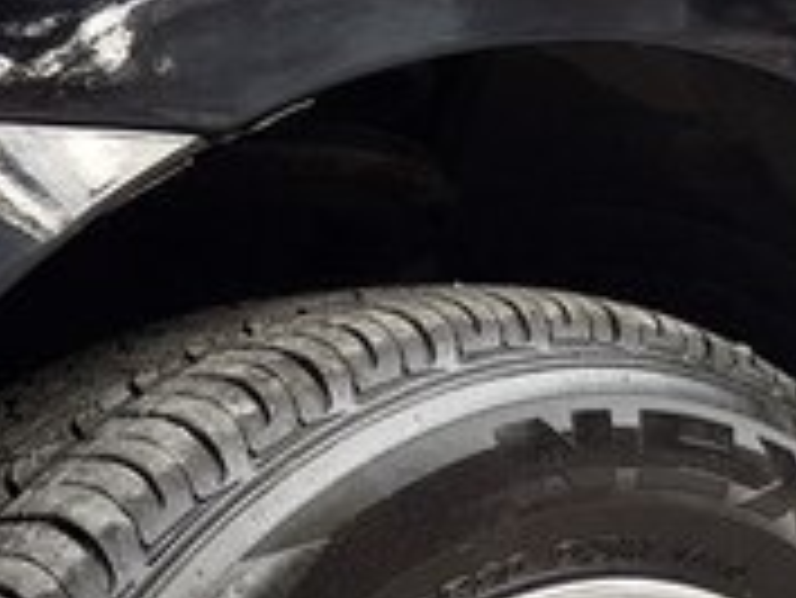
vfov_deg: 14.9
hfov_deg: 19.7
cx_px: 760
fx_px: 2232
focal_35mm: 97
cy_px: 672
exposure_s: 1/139
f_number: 1.7
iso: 40
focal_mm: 4.2
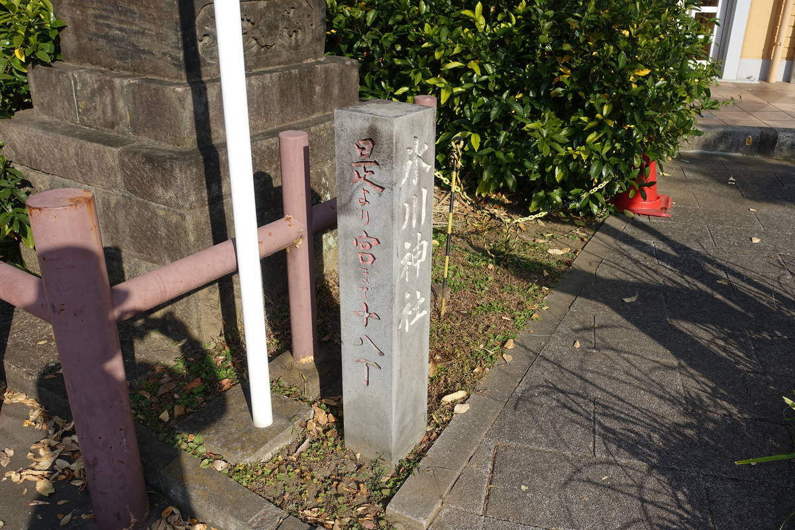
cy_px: 265
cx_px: 398
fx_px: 707
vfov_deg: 41.1
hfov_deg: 58.7
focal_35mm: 32
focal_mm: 11.69
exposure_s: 1/800
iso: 125
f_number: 4
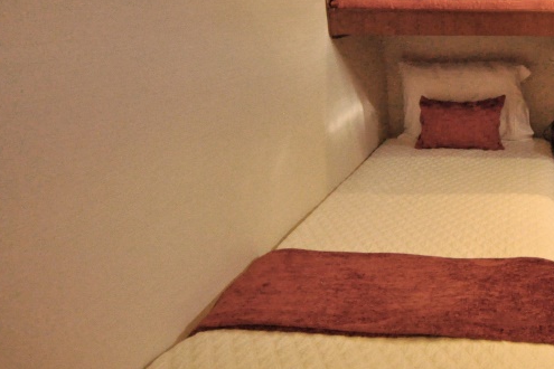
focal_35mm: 31
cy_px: 134
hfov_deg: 51.4
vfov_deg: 42.0
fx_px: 477
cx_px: 522
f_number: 4
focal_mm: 10
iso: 3200
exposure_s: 1/125
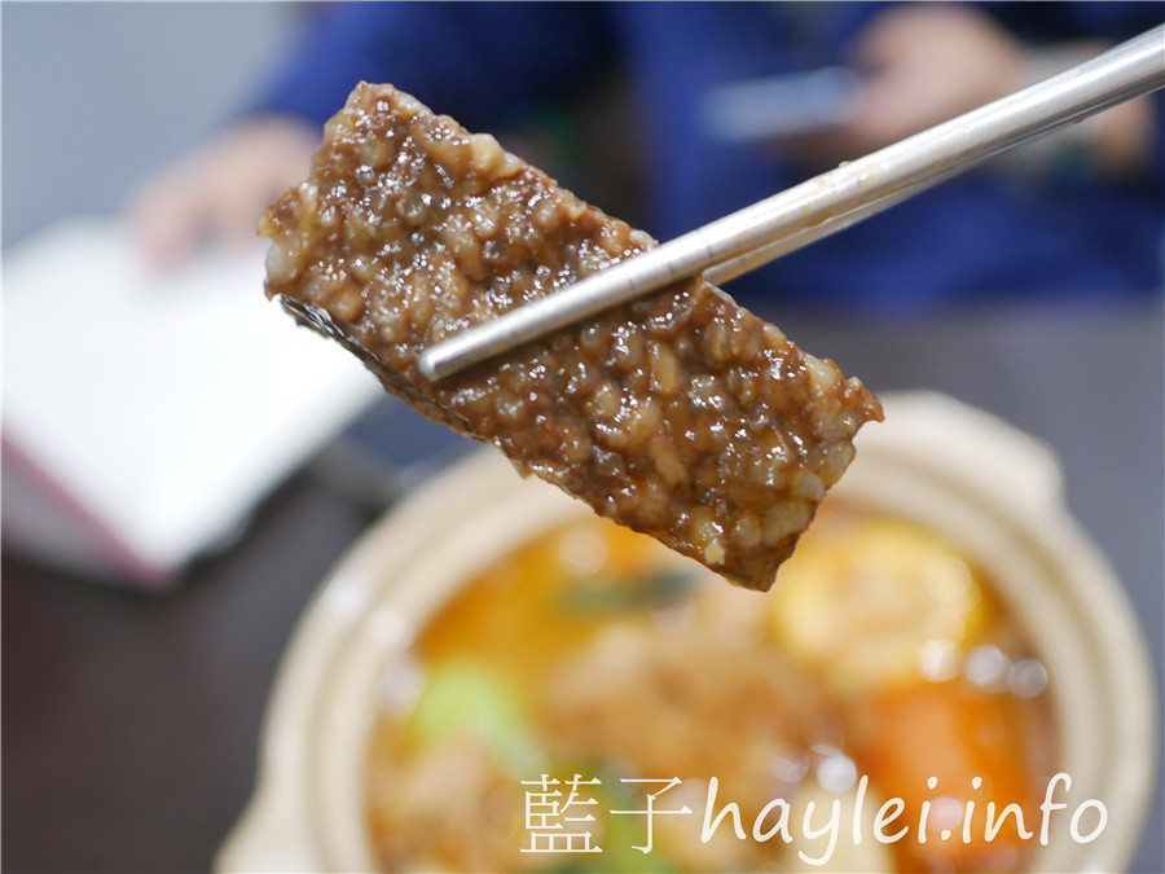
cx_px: 582
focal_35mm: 30
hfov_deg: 60.0
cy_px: 437
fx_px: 1010
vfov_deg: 46.8
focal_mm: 15
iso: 640
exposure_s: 1/60
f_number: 1.7
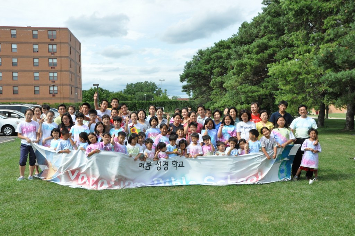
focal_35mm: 39
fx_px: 384
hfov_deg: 49.6
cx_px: 178
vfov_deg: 34.1
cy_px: 118
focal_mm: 26
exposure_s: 1/800
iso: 1600
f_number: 14
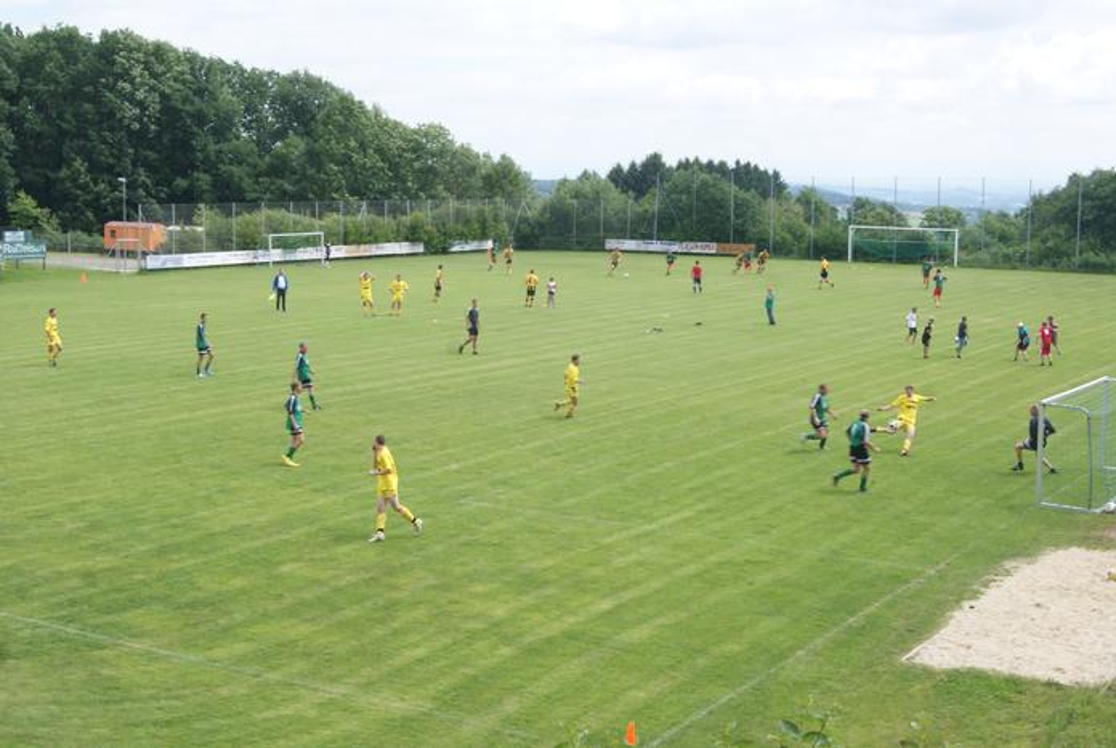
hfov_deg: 37.8
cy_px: 374
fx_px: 1630
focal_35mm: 52
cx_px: 558
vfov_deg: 25.8
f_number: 11
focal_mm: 35
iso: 100
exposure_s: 1/80
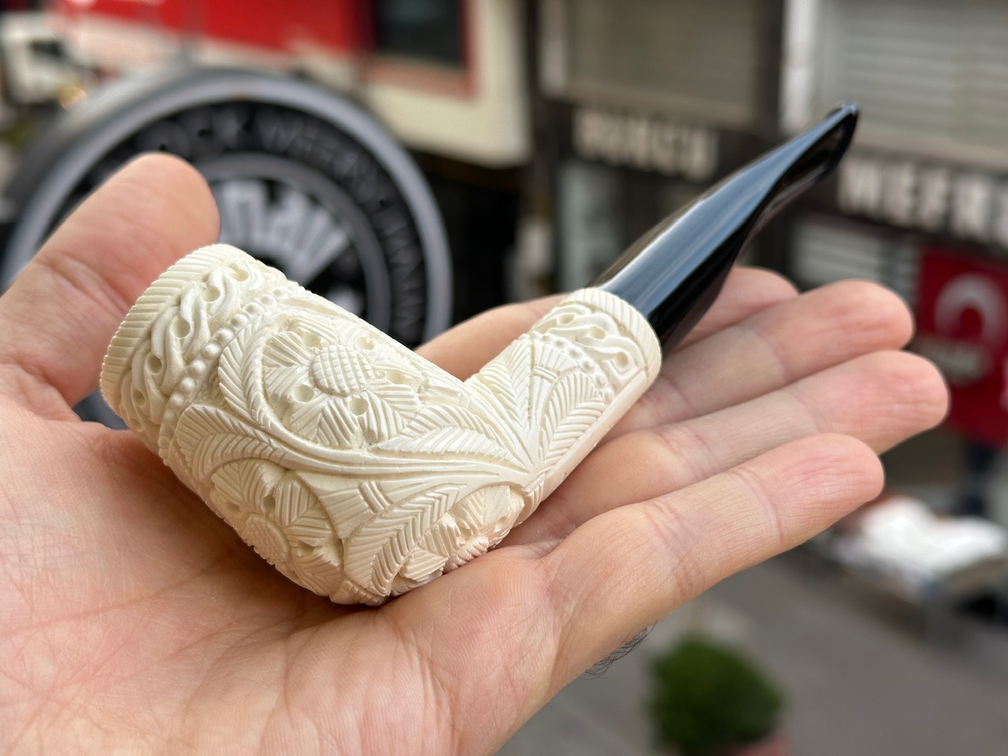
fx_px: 1398
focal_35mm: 48
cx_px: 504
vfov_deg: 30.3
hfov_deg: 39.7
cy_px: 378
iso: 64
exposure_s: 1/464
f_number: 1.78
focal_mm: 6.86
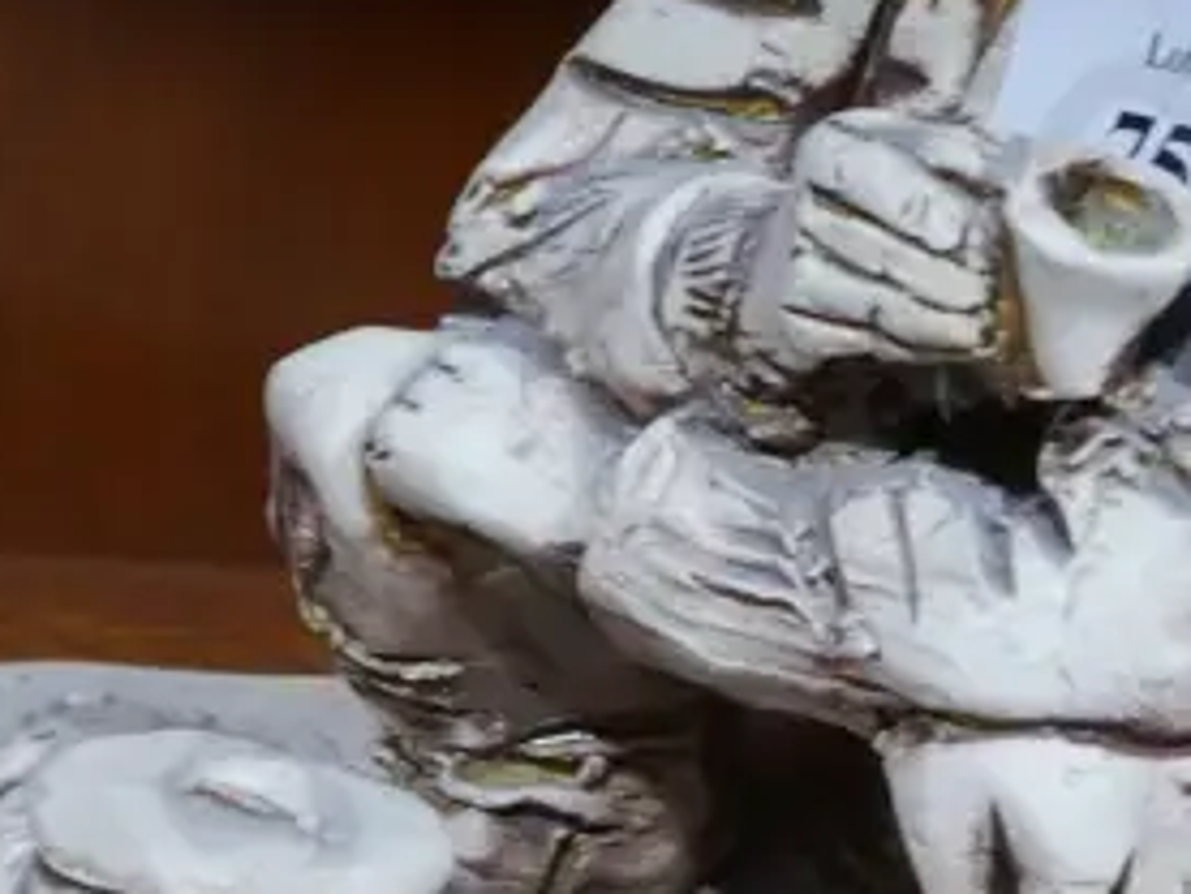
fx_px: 6368
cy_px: 539
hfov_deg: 10.7
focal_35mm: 185
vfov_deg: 8.0
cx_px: 623
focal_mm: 25
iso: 800
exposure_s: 1/60
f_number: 5.3
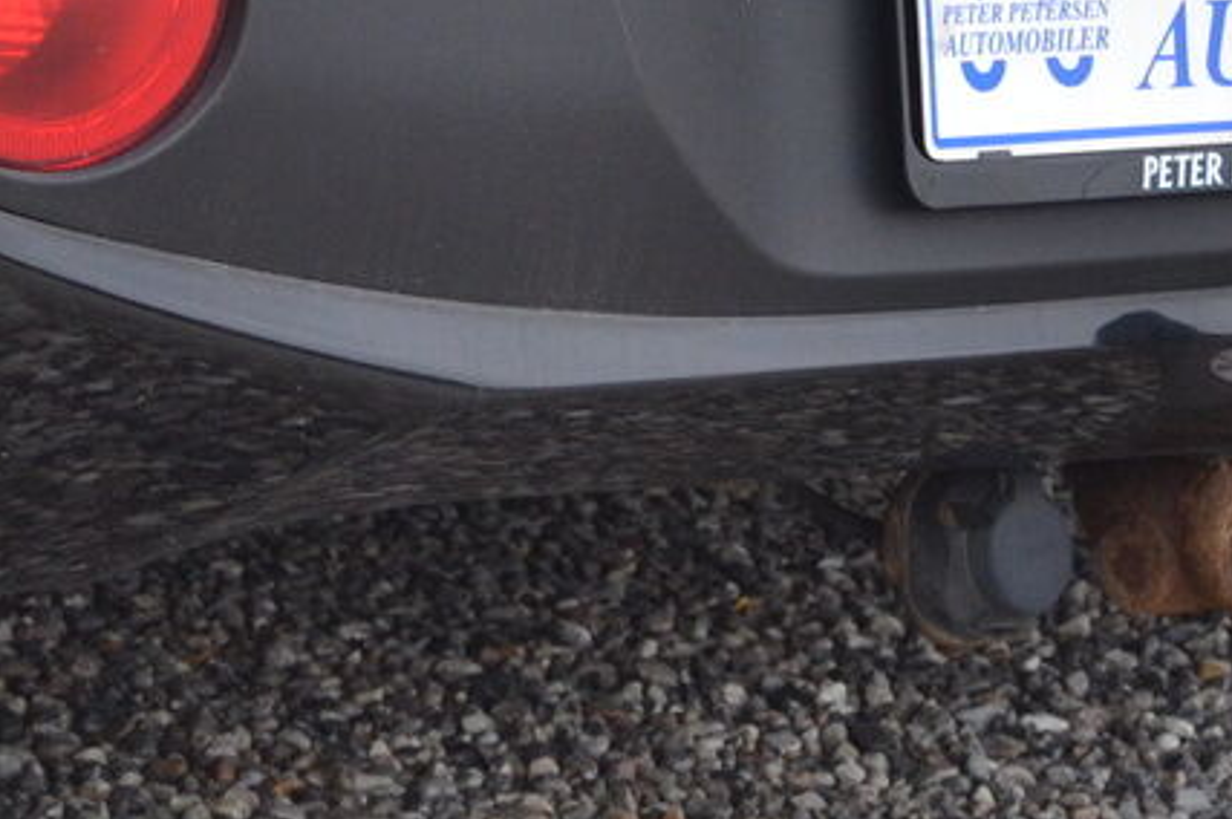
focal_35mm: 155
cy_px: -790
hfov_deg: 13.0
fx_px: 5309
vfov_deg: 8.4
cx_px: -49
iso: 400
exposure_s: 1/100
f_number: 5
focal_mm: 23
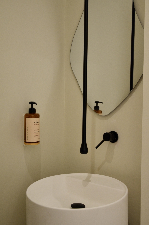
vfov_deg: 45.9
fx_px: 265
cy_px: 106
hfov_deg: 31.3
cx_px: 83
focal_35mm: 43
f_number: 4
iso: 800
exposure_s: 1/60
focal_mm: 25
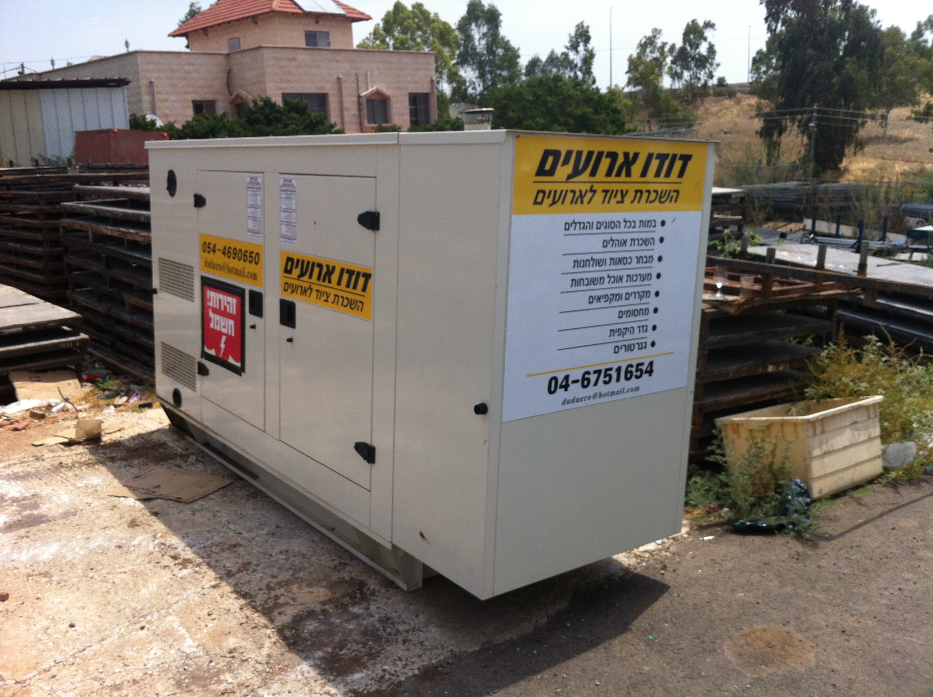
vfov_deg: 40.6
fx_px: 942
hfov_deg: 52.7
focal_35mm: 35
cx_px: 466
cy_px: 348
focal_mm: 3.85
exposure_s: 1/1312
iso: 80
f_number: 2.8
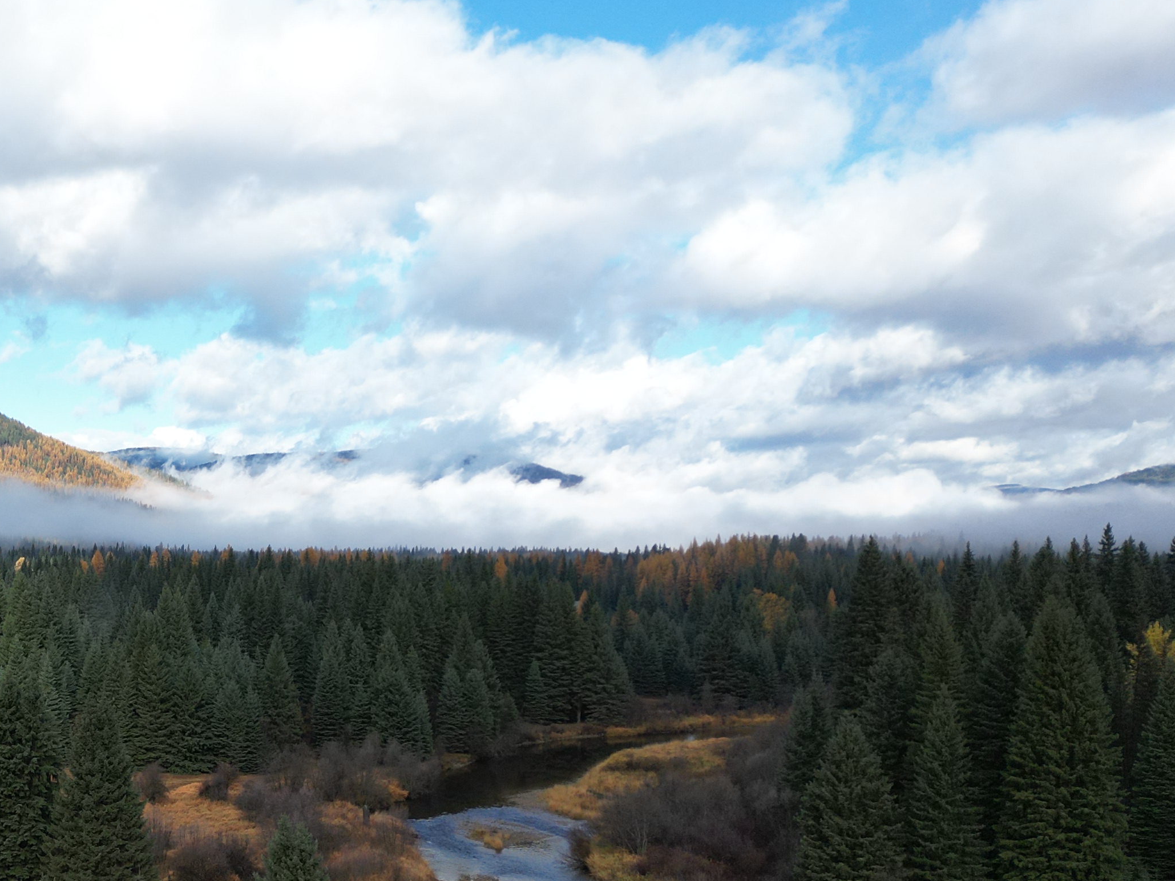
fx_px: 1595
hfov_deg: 37.4
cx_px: 84
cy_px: 549
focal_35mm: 47
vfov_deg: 30.8
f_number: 1.7
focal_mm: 6.72
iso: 100
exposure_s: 1/1600
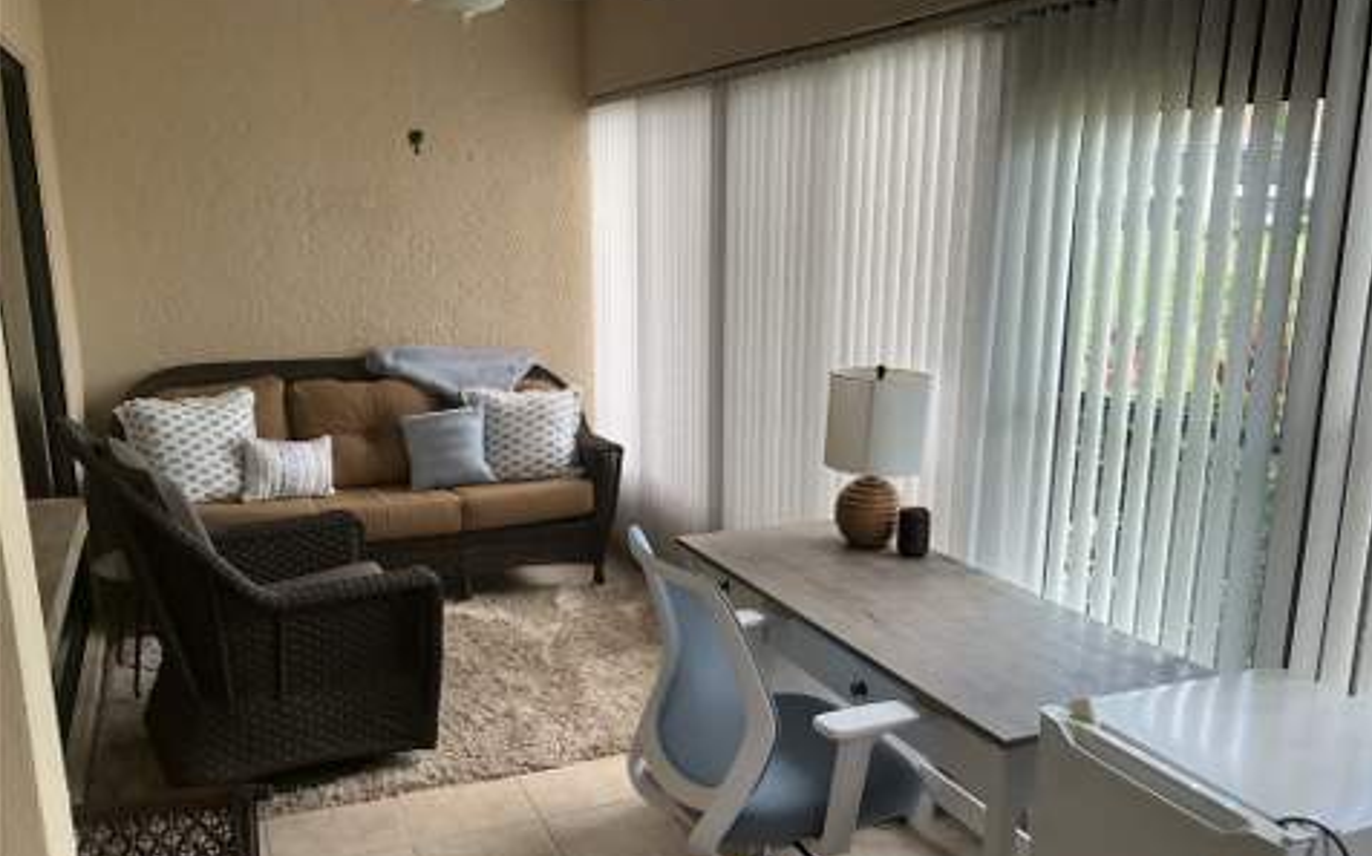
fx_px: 1159
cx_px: 689
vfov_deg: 40.4
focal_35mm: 31
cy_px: 496
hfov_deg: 61.3
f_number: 1.8
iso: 32
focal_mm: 3
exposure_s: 1/120
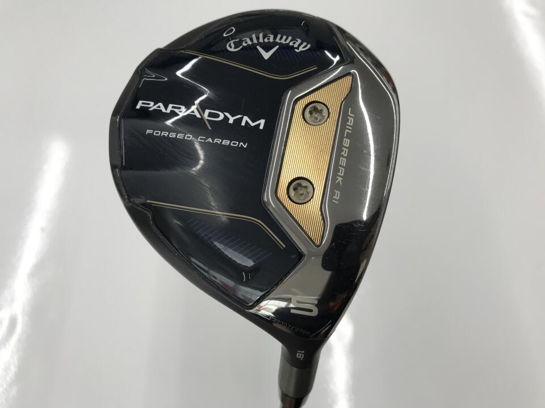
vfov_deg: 49.7
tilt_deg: -60.5
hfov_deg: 63.4
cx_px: 272
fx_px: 441
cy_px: 204
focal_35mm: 28
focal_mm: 3.99
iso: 40
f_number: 1.8
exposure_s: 1/120
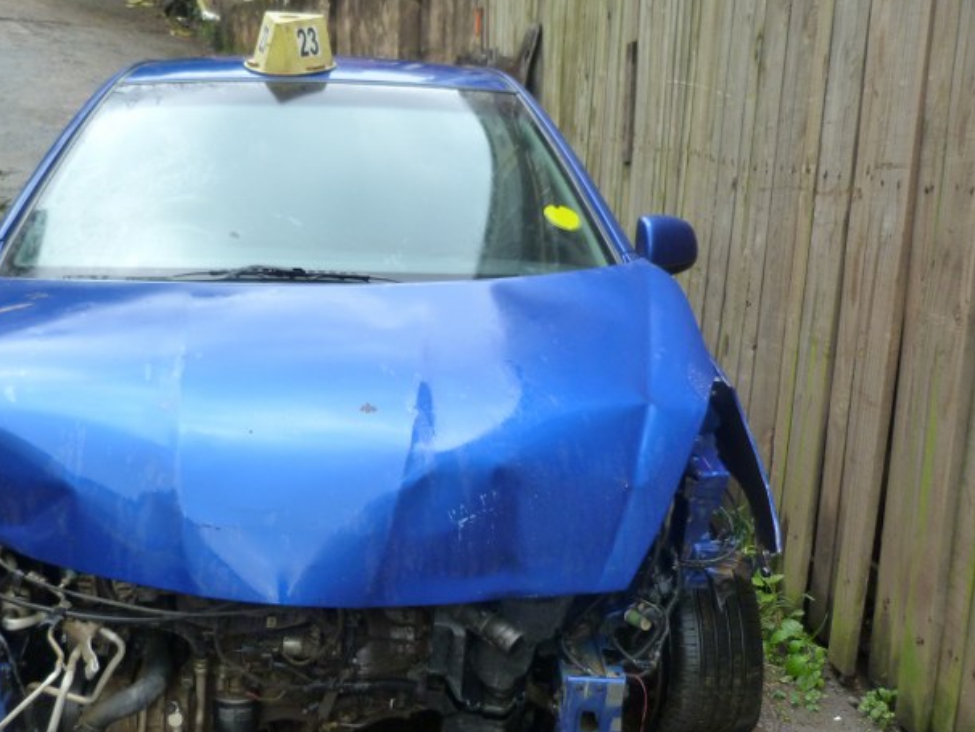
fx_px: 930
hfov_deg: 54.5
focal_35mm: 33
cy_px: 422
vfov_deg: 42.9
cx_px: 344
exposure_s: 1/60
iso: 200
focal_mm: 4.5
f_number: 2.8
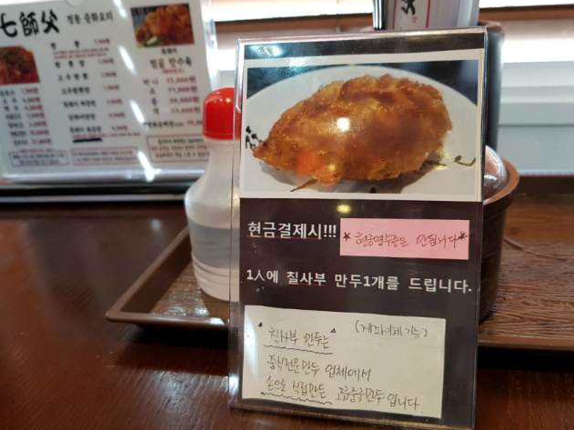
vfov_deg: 46.8
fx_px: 497
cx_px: 303
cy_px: 230
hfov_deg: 59.9
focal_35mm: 30
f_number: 1.7
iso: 100
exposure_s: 1/60
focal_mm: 4.2
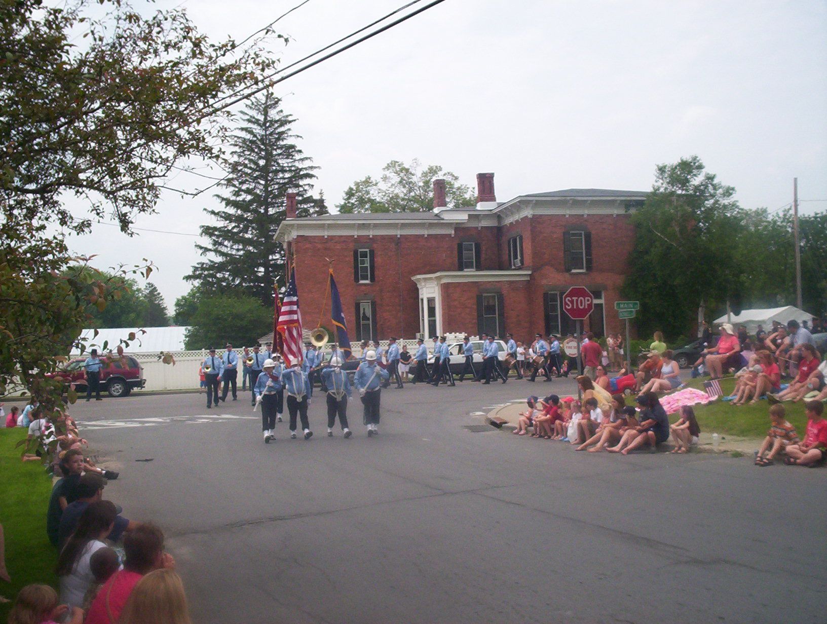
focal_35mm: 38
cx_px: 414
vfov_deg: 37.9
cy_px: 312
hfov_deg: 48.9
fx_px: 910
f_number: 4.5
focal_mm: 4.99
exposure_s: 1/822
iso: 100
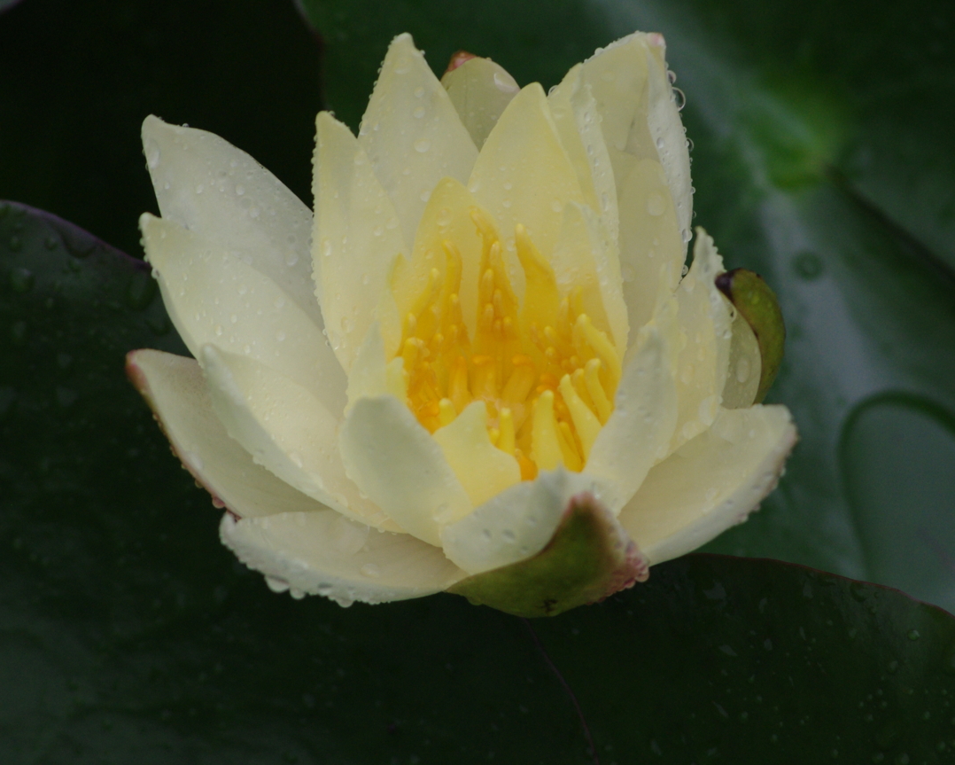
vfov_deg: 2.5
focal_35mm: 626
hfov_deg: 3.1
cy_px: 306
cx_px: 533
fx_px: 17698
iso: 800
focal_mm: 300
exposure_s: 1/400
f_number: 8
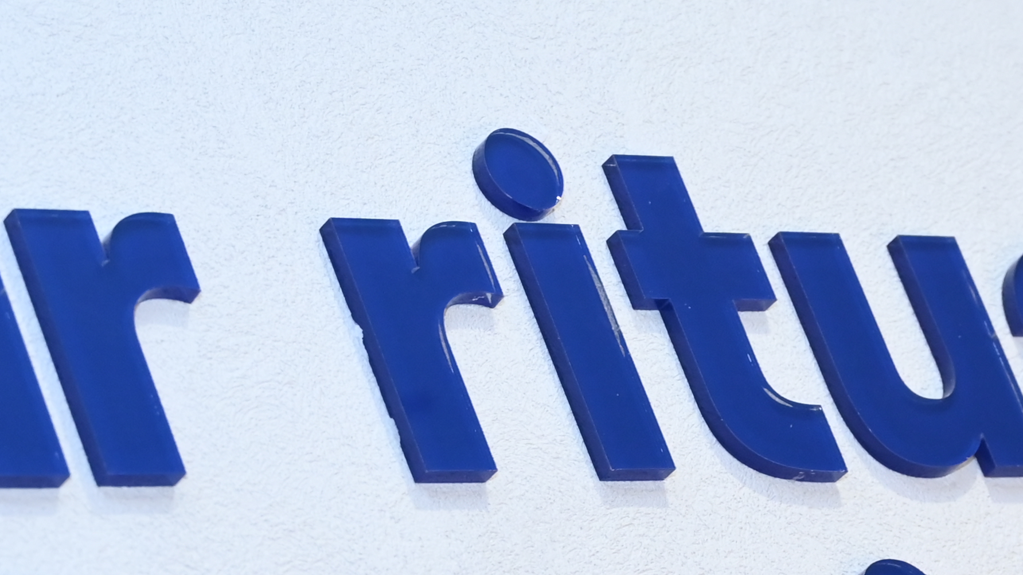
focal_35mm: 181
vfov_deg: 6.6
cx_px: 590
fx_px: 4909
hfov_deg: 11.9
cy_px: 800
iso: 1000
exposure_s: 1/100
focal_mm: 51
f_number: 4
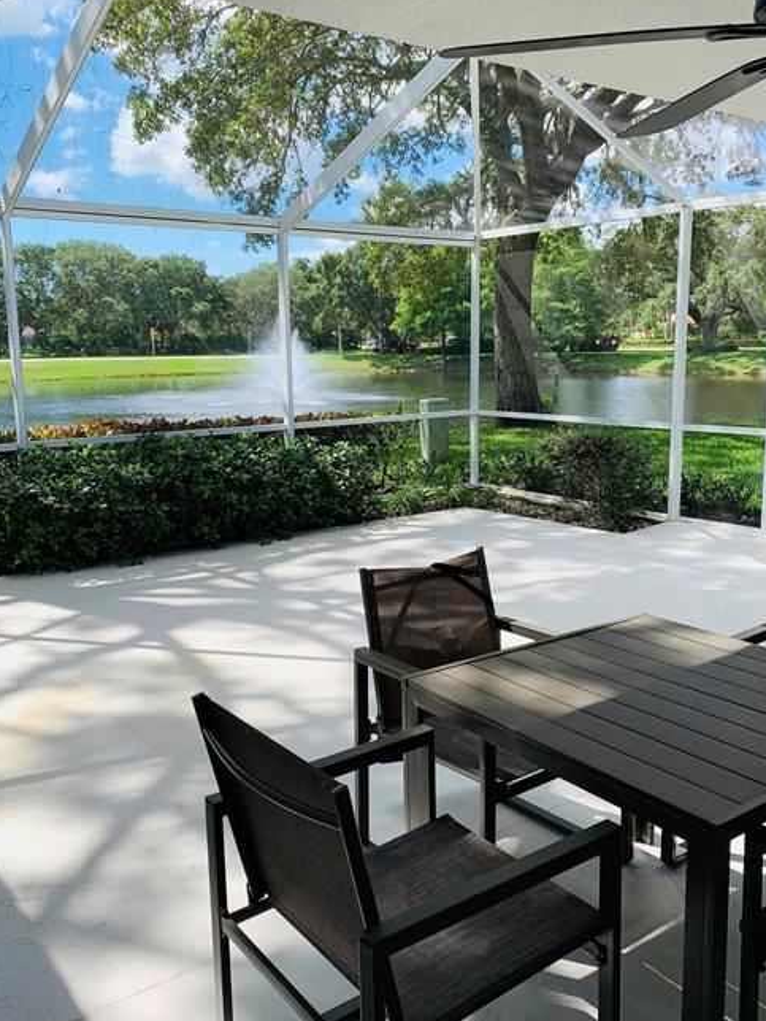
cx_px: 398
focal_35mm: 31
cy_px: 488
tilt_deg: -8.4
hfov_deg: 45.4
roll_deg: +1.0
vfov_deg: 58.3
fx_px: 915
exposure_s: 1/765
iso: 25
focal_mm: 4.25
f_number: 1.8
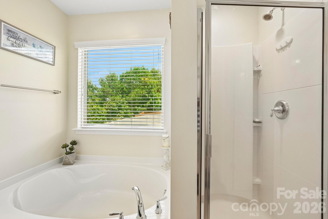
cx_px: 164
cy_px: 110
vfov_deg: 77.3
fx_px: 137
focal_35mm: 15
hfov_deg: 100.4
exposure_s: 1/30
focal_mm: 10
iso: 160
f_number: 8
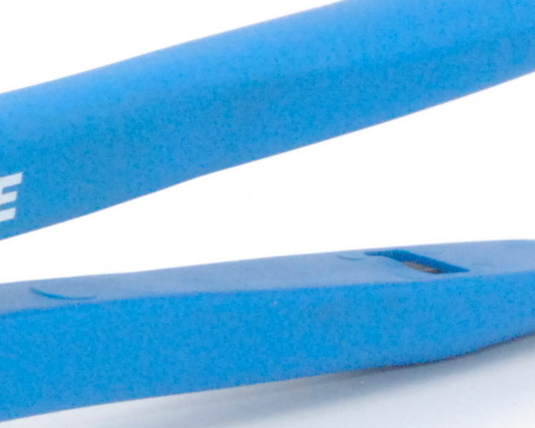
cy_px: 222
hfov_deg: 9.7
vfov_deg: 7.9
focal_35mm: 195
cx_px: -123
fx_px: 3088
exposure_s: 1/80
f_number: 29
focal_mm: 32
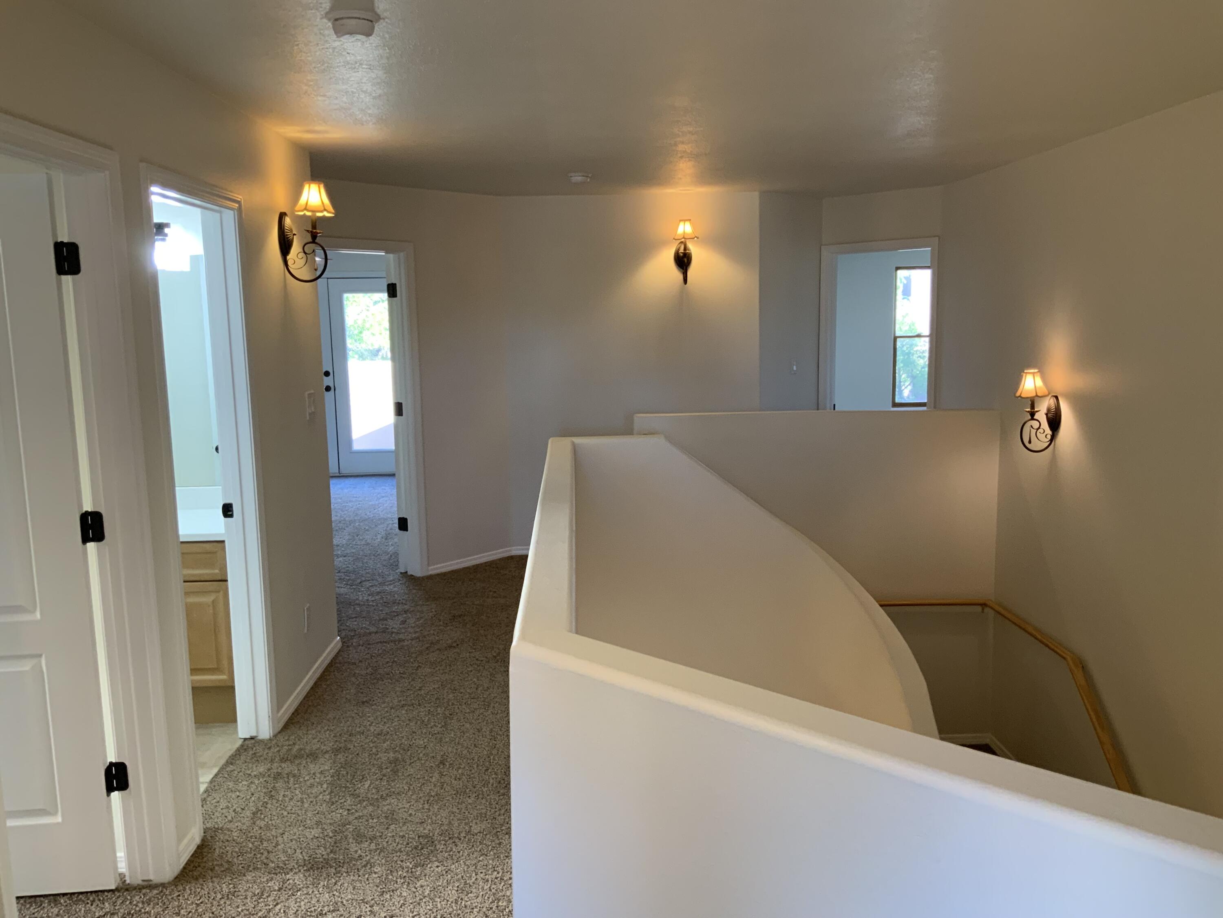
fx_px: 1025
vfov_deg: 48.2
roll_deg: +0.9
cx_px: 612
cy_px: 459
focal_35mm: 29
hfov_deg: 61.7
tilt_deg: -8.5
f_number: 1.8
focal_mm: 3
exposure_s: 1/60
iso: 100
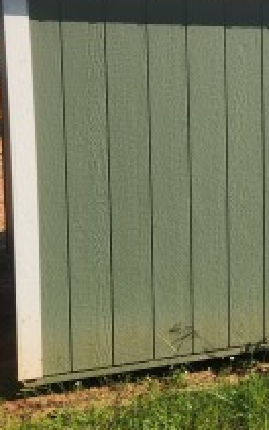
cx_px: 446
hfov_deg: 15.7
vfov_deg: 27.7
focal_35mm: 74
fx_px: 867
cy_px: 149
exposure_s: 1/2016
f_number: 1.8
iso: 20
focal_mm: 5.4
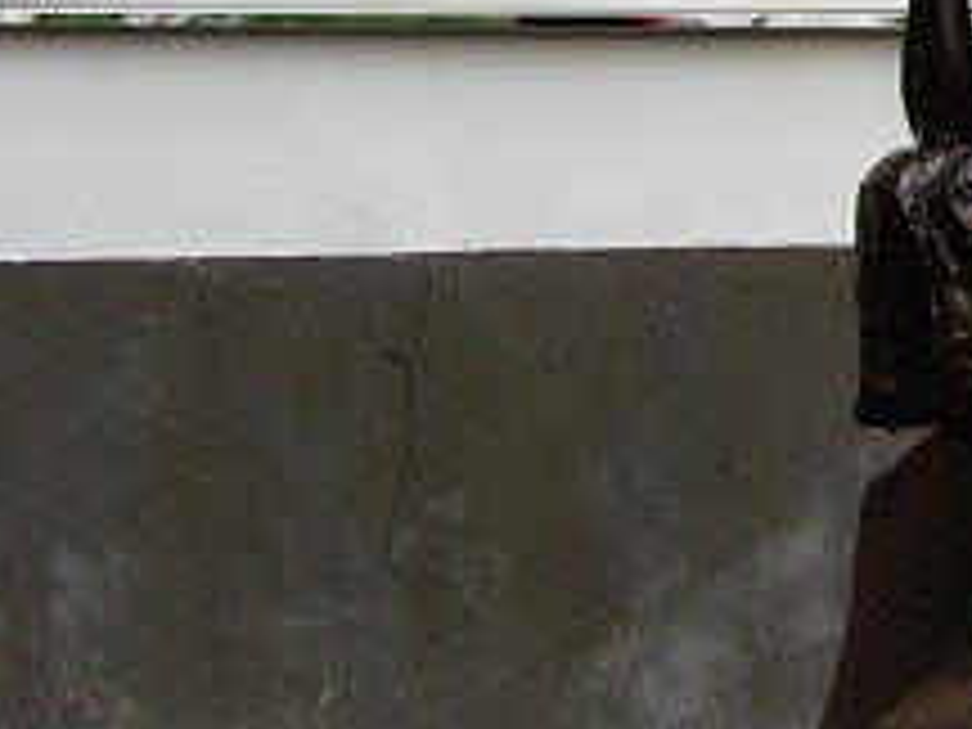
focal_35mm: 86
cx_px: 950
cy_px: 18
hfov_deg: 22.0
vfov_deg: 16.8
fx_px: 2415
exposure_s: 1/210
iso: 50
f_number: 4
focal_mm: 8.13
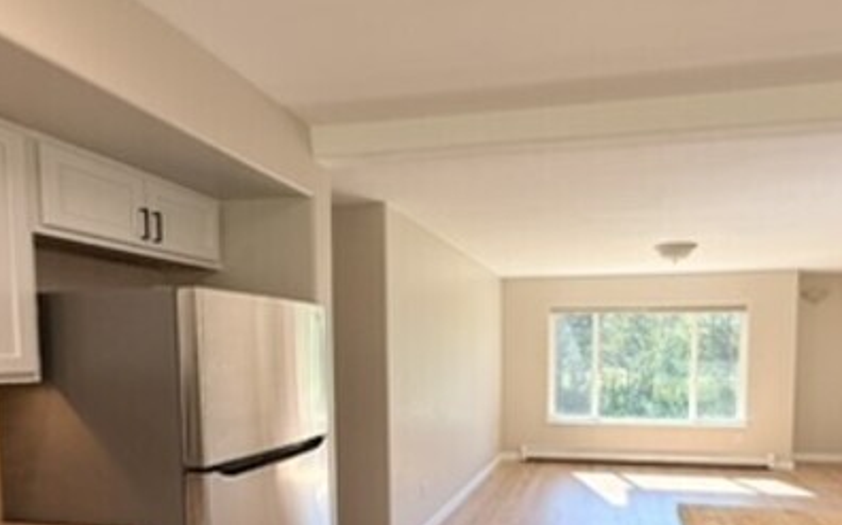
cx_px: 496
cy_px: 389
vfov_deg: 47.5
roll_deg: -0.4
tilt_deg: -4.1
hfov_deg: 72.0
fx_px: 573
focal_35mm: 25
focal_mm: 2.22
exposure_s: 1/185
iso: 64
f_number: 2.2
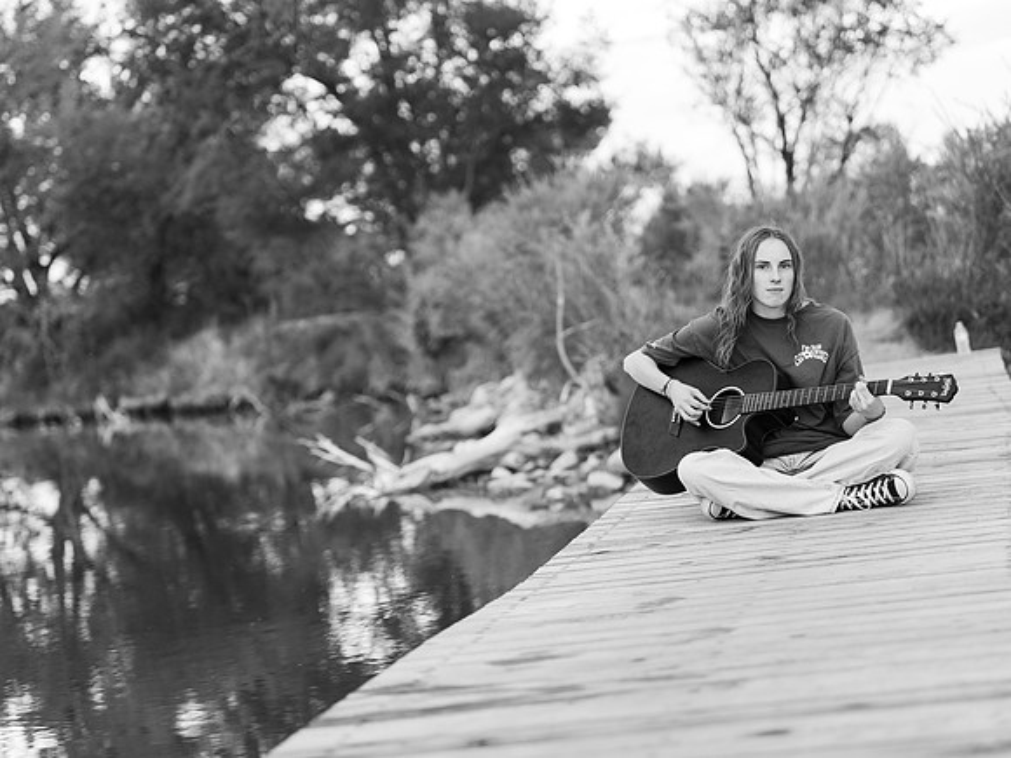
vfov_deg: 15.4
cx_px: 506
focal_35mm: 96
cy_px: 379
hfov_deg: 20.4
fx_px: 2813
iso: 800
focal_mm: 89
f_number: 2.8
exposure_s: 1/160
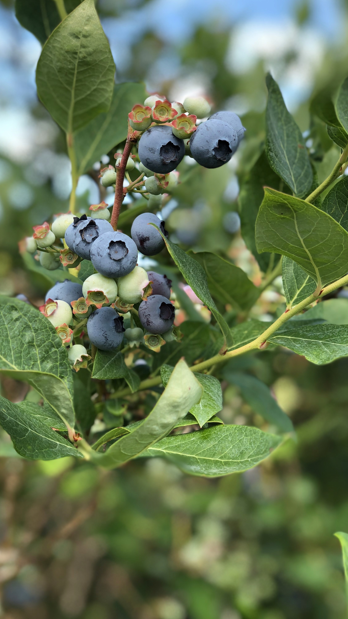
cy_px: 309
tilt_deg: +1.1
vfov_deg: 36.6
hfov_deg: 21.0
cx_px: 125
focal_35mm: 57
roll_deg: -3.2
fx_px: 935
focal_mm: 6
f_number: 2.4
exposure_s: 1/304
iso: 16
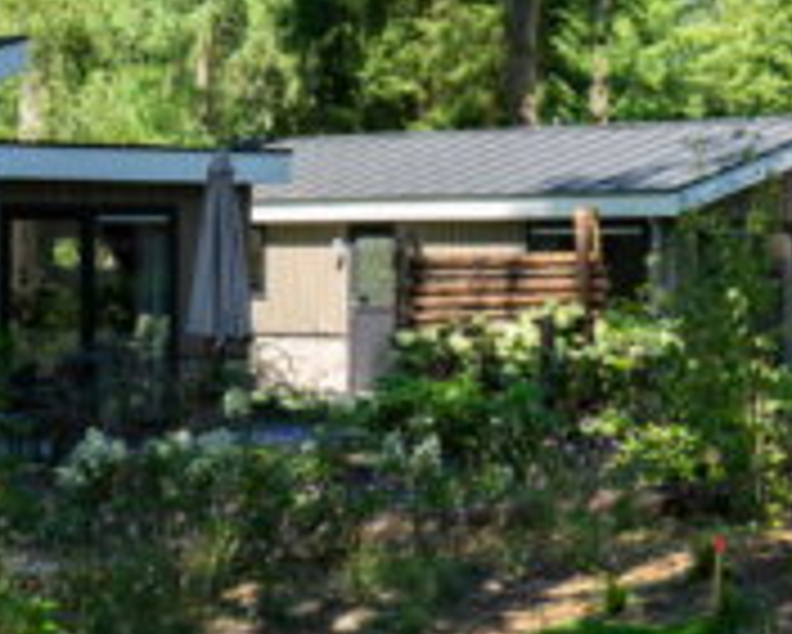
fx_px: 2791
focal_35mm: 119
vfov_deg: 12.9
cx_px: 464
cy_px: 124
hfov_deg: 16.1
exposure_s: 1/320
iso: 640
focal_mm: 39
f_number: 10
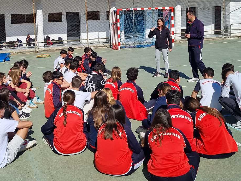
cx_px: 90
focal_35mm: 48
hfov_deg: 39.4
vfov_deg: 29.6
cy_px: 39
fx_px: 334
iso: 50
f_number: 1.8
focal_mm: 5.4
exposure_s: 1/5296
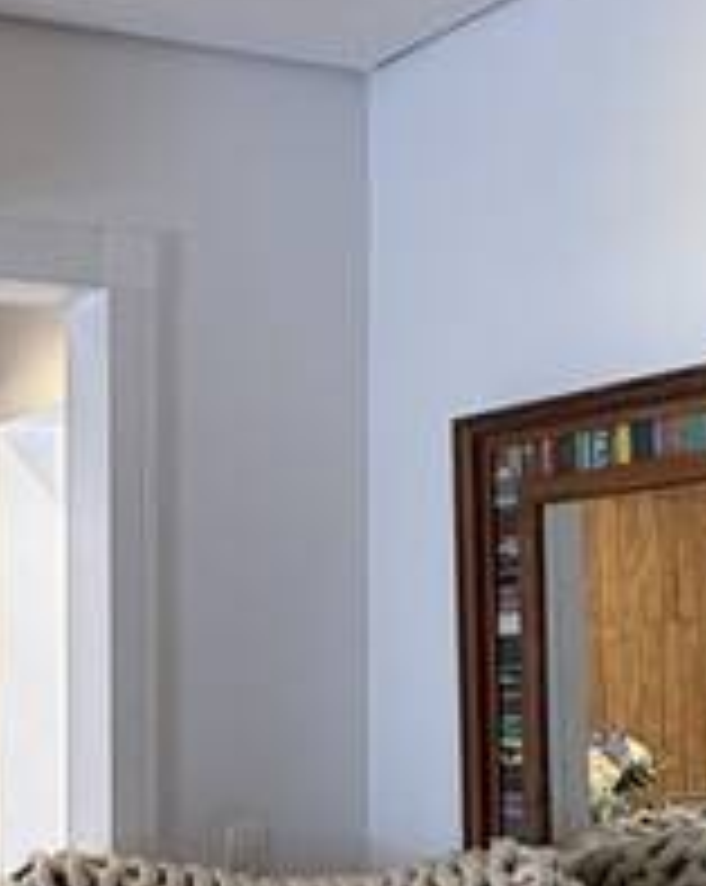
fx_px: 1963
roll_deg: -0.3
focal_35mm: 75
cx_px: 4
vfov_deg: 24.9
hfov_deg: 19.8
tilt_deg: -0.4
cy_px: 738
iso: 200
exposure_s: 1/120
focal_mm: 2.22
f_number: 2.2
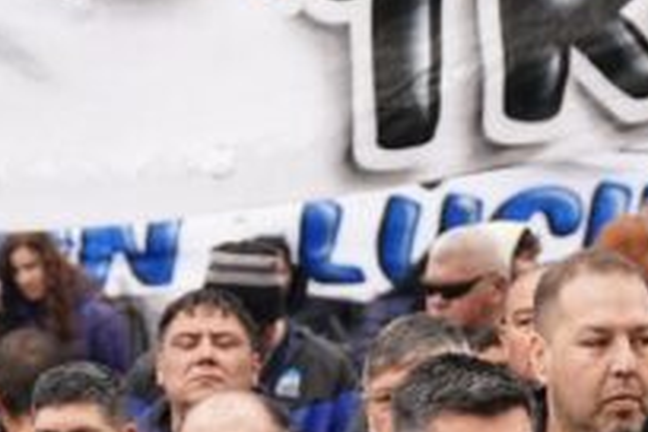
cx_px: 480
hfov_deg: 15.1
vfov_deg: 10.1
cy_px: 442
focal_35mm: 135
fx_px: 2430
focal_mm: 46
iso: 400
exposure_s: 1/1250
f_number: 2.8
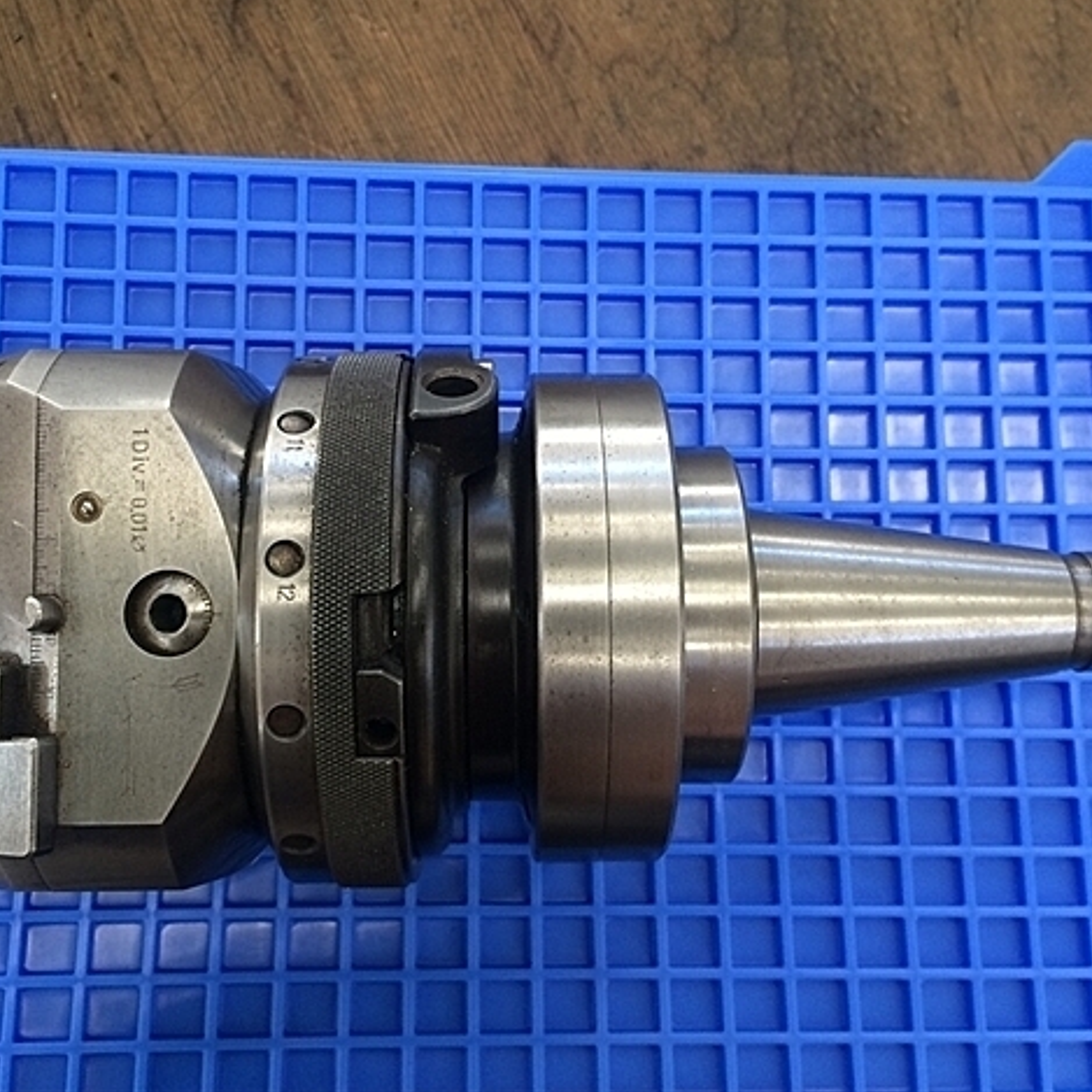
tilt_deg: -80.0
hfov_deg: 47.2
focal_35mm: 35
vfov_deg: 47.2
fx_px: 1249
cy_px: 536
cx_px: 503
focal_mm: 4.15
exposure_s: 1/30
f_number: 2.2
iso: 80
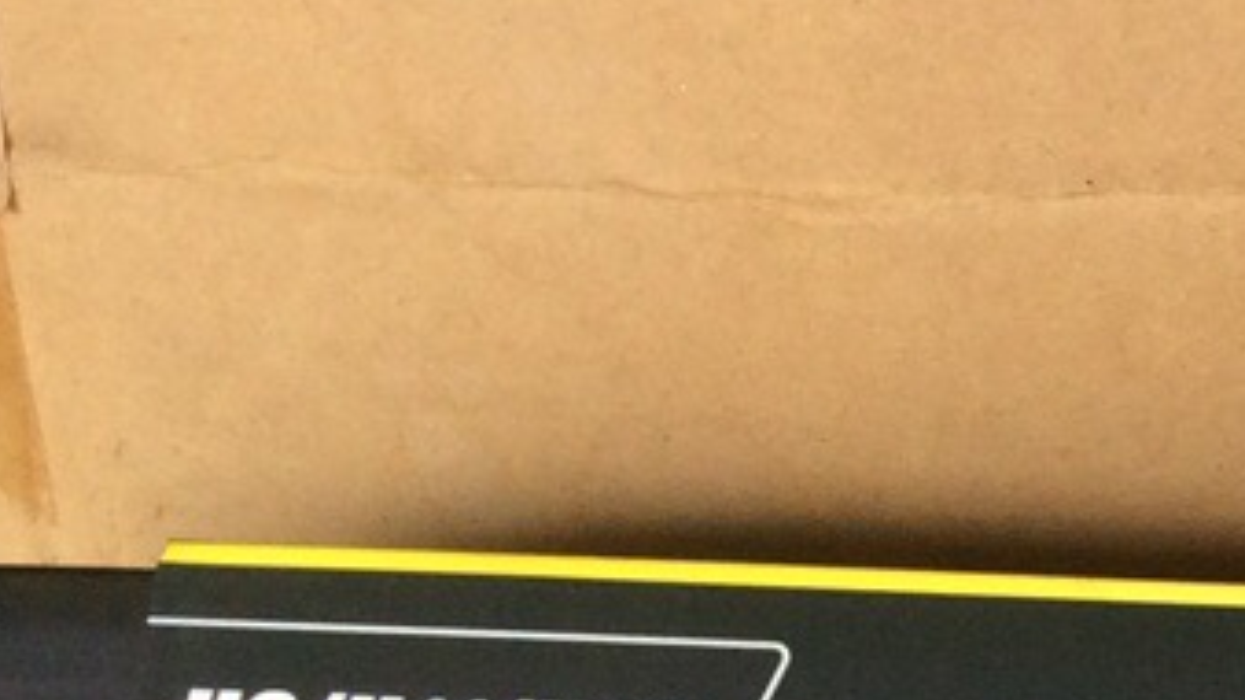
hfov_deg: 14.7
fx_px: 4357
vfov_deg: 8.8
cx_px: 2044
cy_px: 1212
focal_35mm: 132
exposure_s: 1/60
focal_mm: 3.3
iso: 40
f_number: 2.4
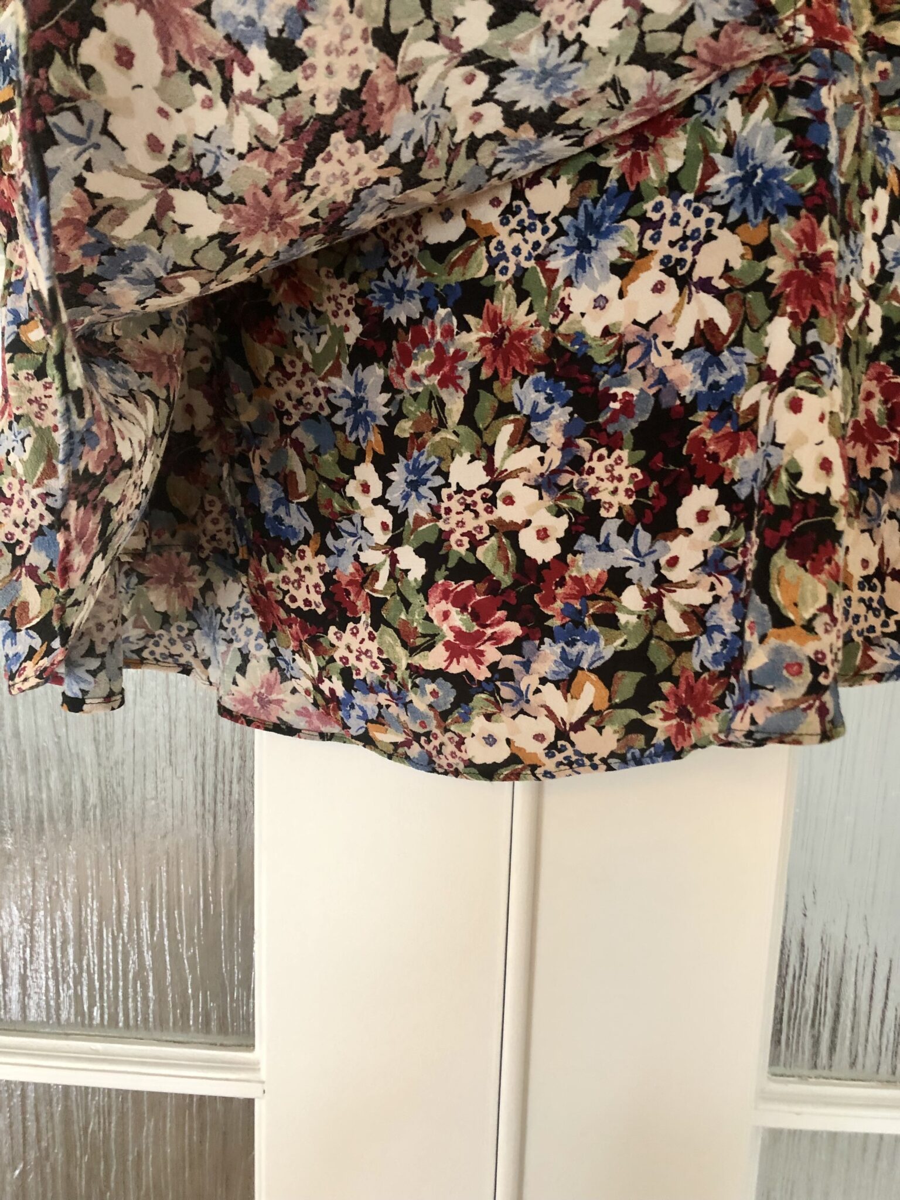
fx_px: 971
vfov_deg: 63.4
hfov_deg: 49.7
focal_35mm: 28
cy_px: 600
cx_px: 450
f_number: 1.8
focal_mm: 3.99
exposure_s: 1/15
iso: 50
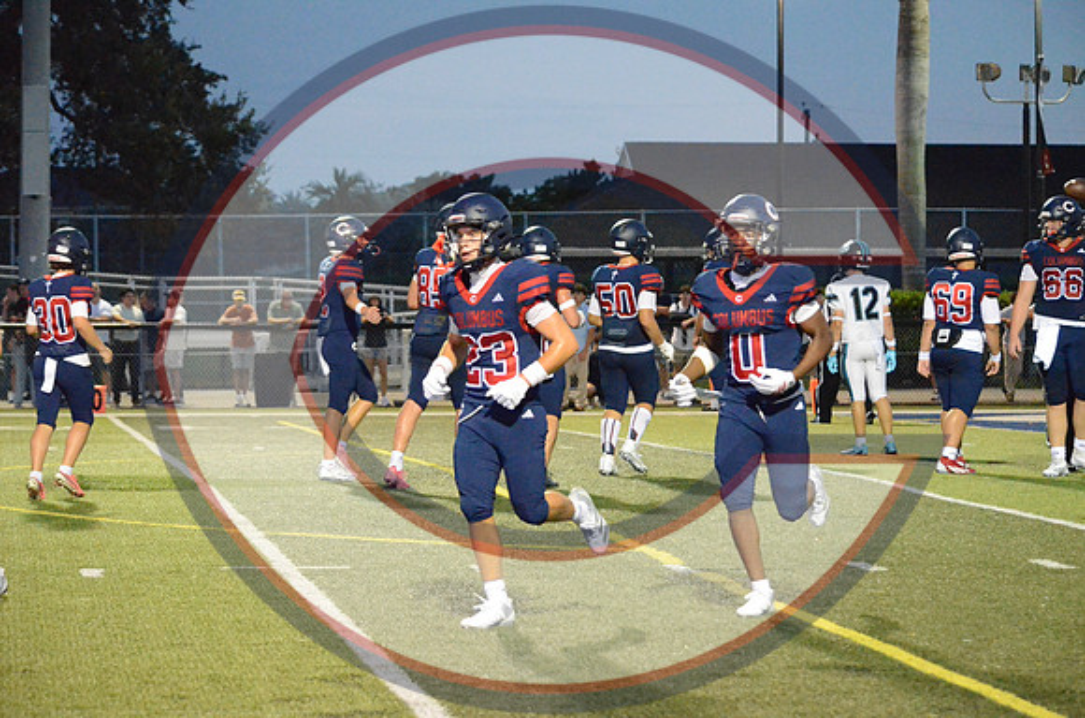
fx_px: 3834
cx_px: 542
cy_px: 359
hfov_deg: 16.1
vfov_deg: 10.7
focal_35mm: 128
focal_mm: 85
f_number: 4.5
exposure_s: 1/400
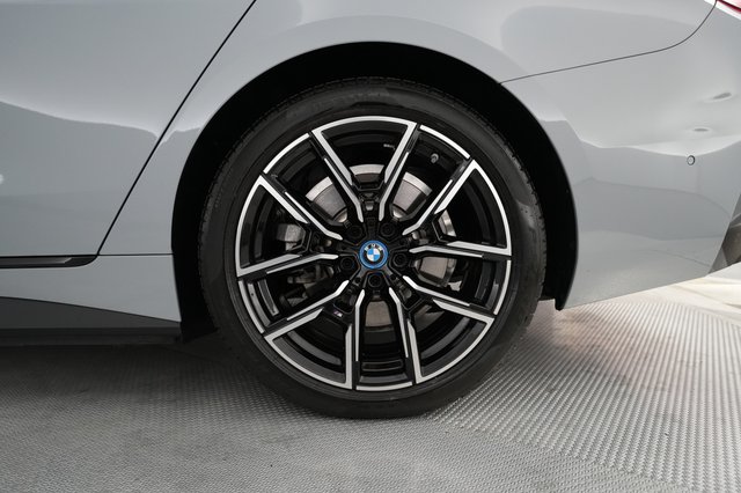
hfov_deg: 73.8
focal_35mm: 24
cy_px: 246
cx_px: 370
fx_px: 494
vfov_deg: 53.1
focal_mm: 24
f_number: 4.5
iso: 4000
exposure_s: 1/125
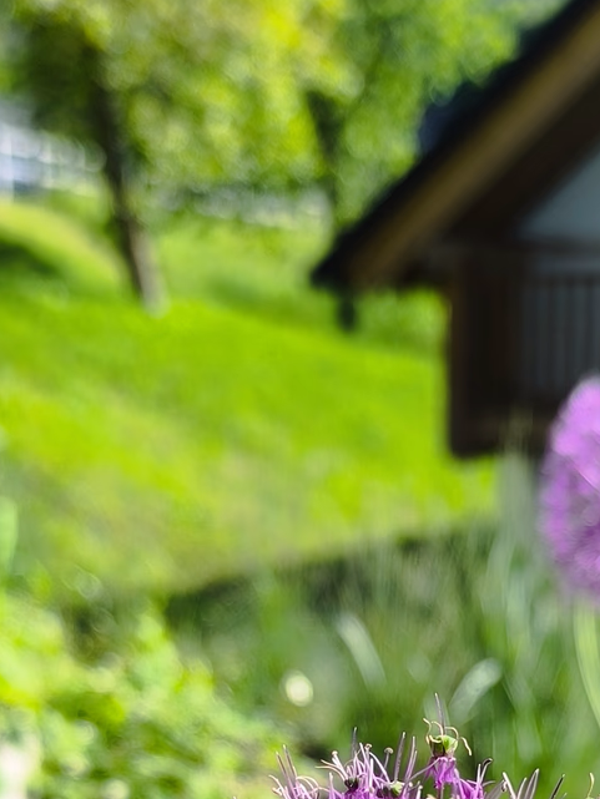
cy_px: 863
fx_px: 1548
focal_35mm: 67
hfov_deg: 21.9
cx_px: 388
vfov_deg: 26.8
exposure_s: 1/537
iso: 50
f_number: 1.65
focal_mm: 6.14
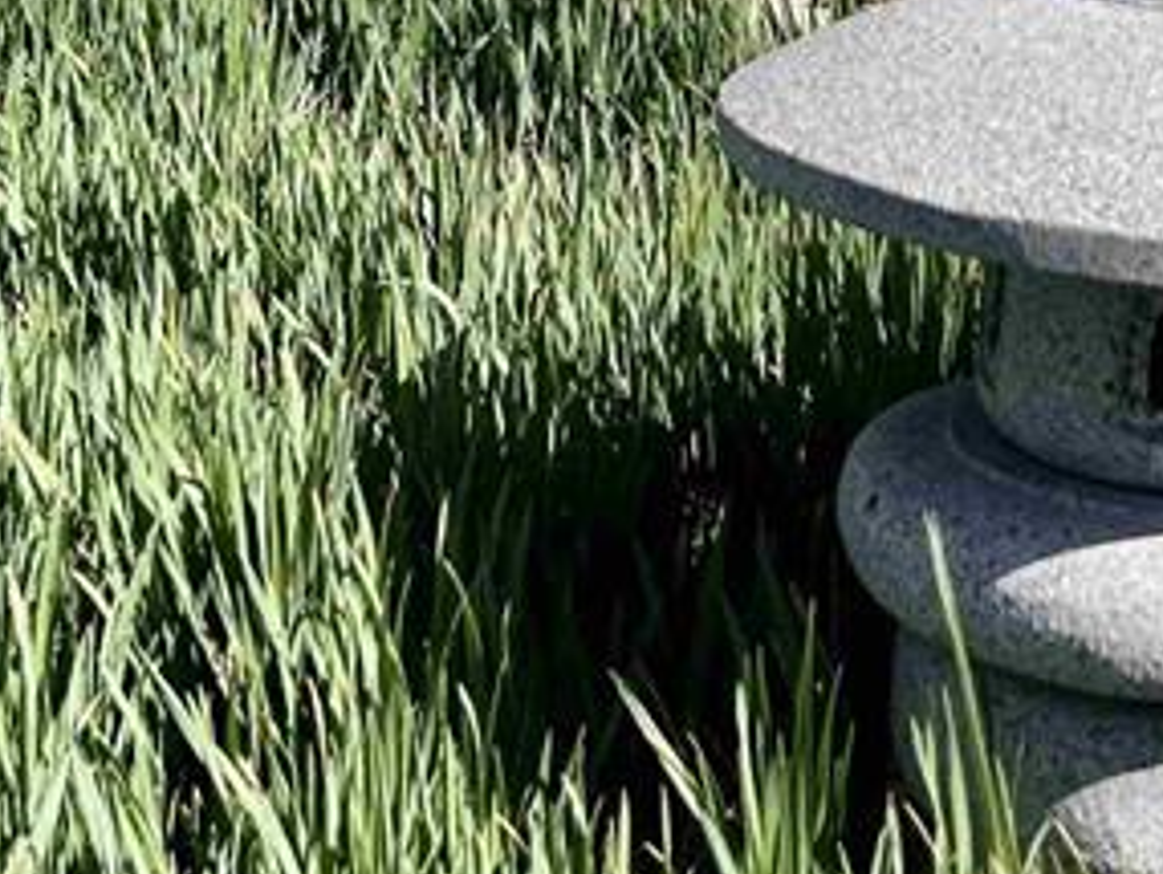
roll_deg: +0.9
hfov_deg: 20.8
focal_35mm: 93
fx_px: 3127
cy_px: -492
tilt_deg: -2.7
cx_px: 919
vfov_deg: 14.7
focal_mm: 5.7
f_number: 1.5
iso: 50
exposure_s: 1/3165
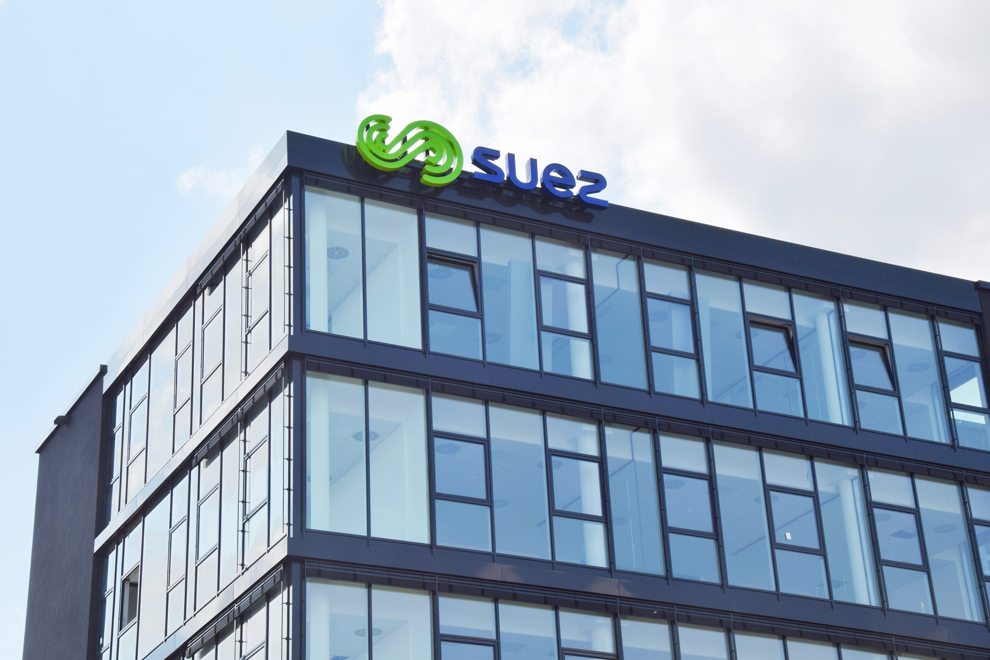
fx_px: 1980
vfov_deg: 18.9
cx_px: 495
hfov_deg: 28.1
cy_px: 330
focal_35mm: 72
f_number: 13
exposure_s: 1/200
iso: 100
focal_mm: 48
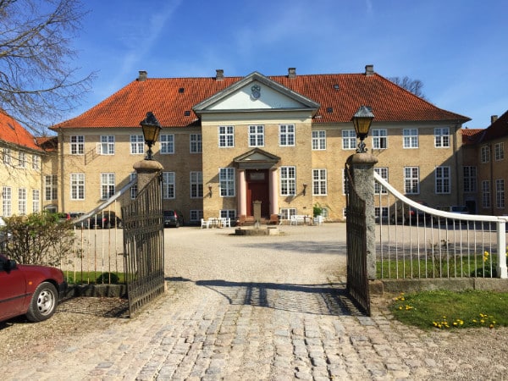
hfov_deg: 61.7
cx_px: 254
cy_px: 190
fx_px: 426
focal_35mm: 29
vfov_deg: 48.2
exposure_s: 1/2083
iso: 32
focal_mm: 4.2
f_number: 2.2
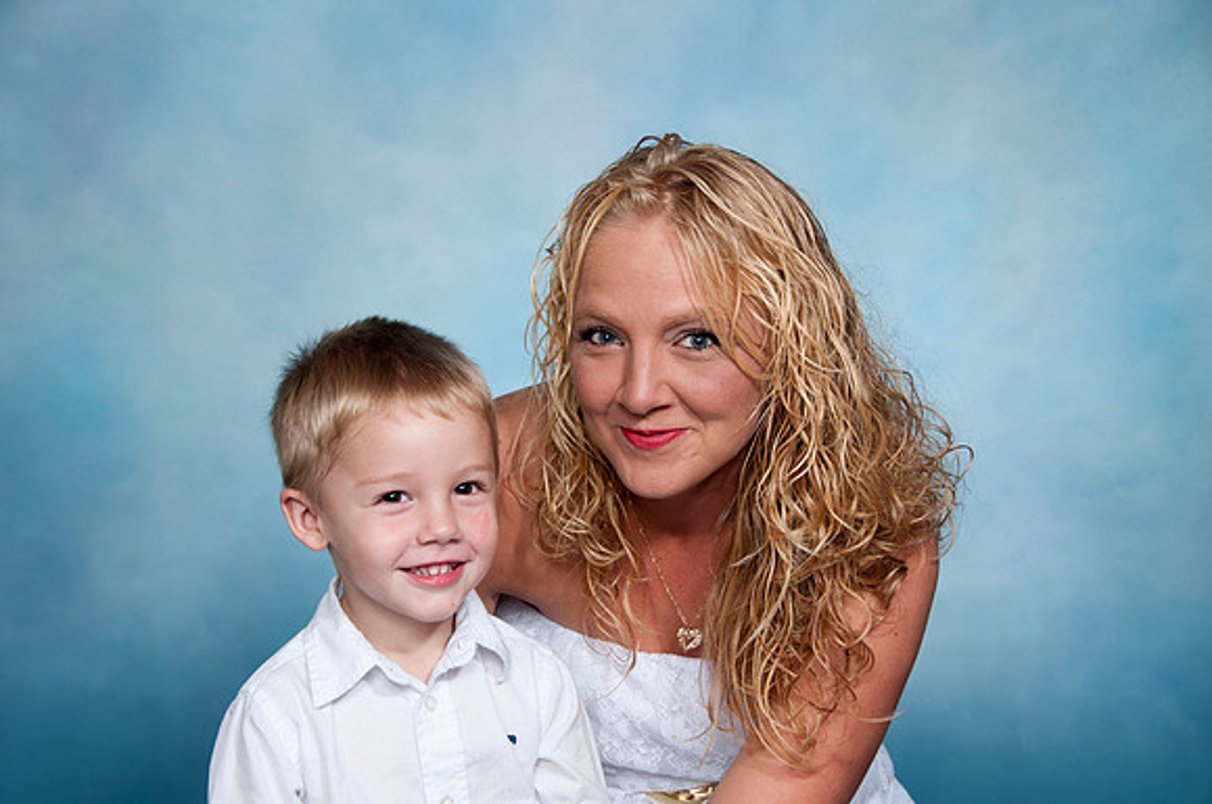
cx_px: 606
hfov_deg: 27.0
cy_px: 402
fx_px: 2521
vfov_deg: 18.1
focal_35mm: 75
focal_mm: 50
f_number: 7.1
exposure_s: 1/60
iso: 100
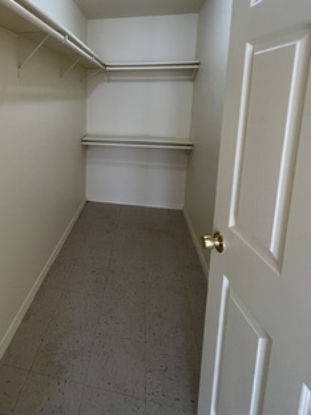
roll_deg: -0.4
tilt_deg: -8.5
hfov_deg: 62.9
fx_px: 240
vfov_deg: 79.2
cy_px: 140
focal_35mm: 20
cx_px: 85
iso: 160
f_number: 1.8
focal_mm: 1.57
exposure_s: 1/120
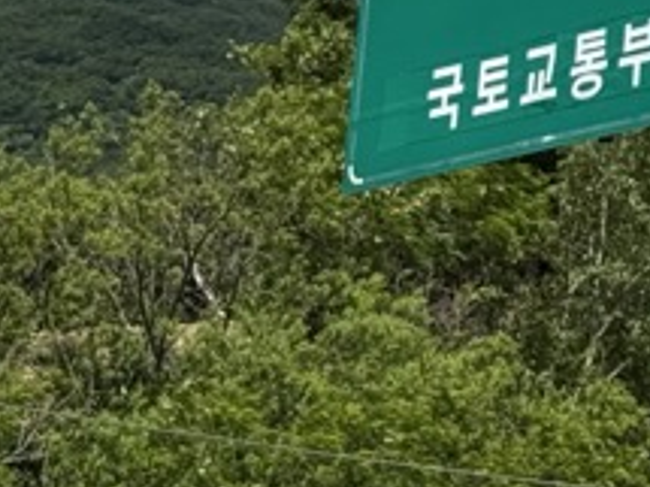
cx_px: 1197
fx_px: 4298
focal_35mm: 229
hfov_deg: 8.3
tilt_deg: +22.9
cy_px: -357
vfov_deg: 6.4
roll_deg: -2.2
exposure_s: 1/8772
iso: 64
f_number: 1.78
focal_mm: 6.76
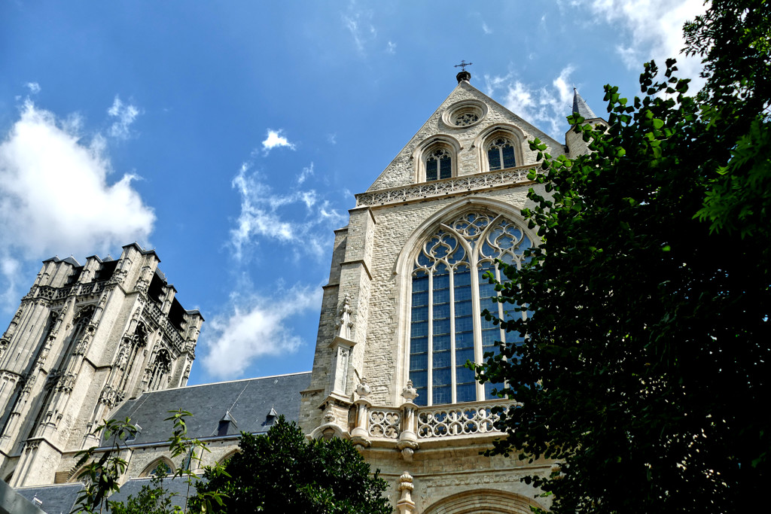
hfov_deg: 60.3
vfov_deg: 42.3
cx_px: 386
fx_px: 664
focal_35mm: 31
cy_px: 257
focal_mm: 11.3
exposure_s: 1/1600
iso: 125
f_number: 3.5
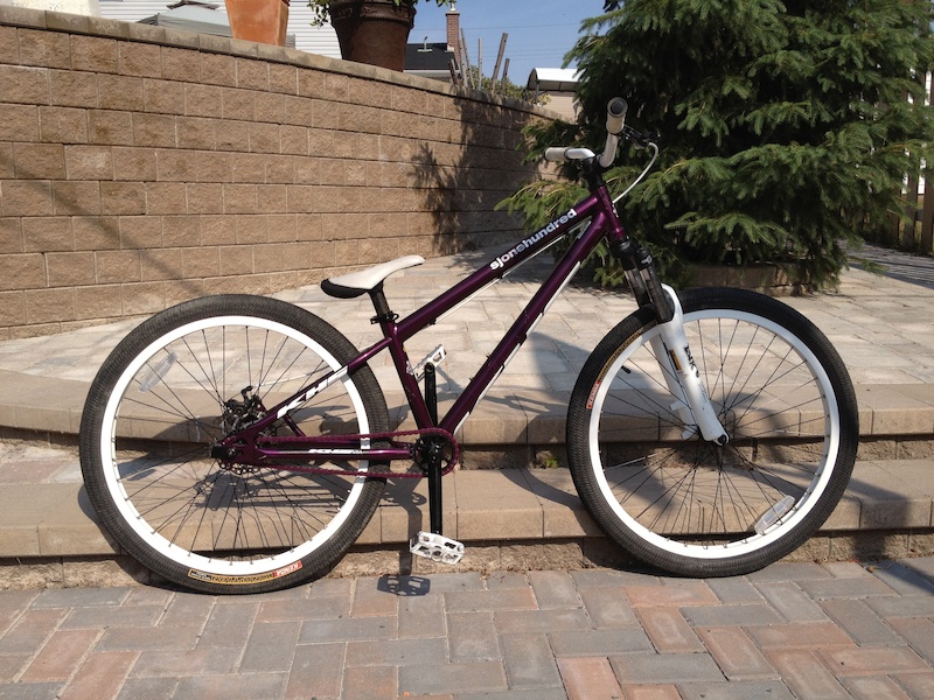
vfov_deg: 40.7
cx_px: 467
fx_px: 944
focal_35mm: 35
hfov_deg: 52.6
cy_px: 350
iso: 64
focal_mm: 4.28
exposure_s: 1/2045
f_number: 2.4
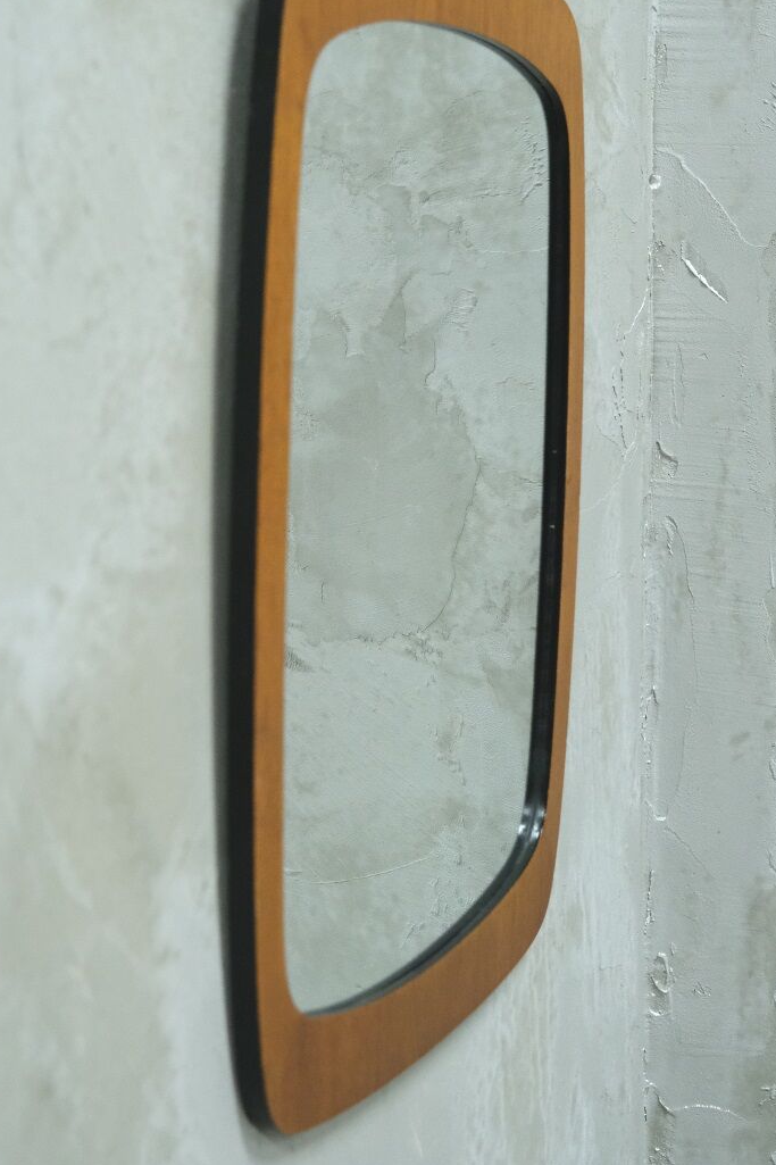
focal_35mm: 67
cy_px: 474
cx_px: 375
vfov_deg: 30.0
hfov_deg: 20.3
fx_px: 2167
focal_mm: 35.8
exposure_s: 1/52
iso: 5000
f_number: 4
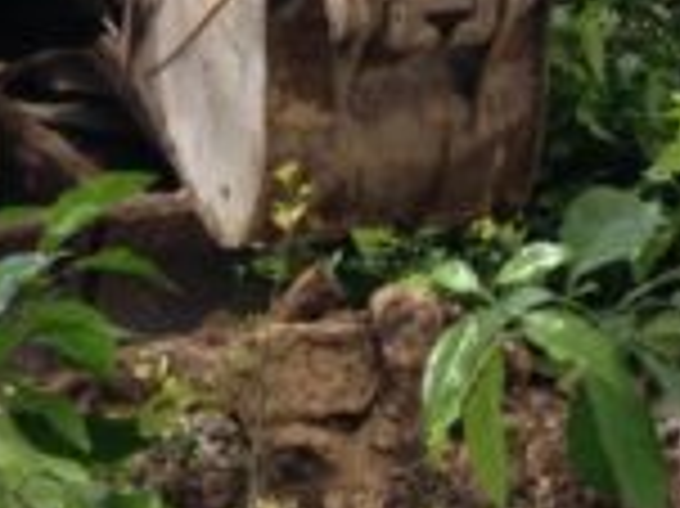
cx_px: 378
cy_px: -115
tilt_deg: -7.1
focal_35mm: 164
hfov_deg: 12.1
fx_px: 3219
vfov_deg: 8.9
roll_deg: +0.4
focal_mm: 4.12
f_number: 2.4
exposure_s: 1/903
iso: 50
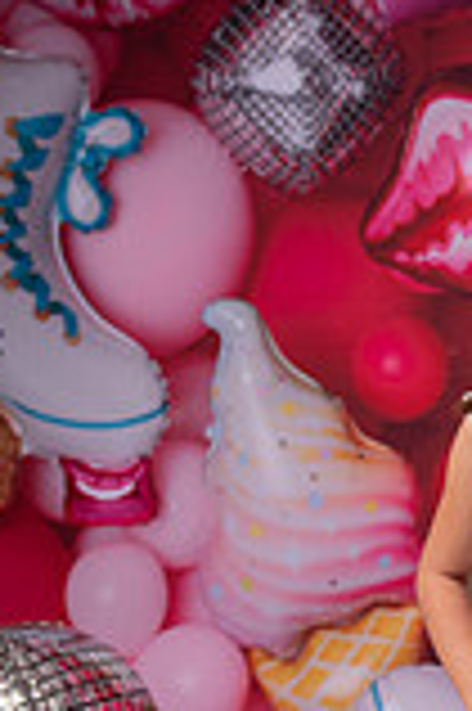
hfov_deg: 13.9
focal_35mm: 94
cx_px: 643
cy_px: 720
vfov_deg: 20.9
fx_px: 1853
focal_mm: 33
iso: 64
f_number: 4
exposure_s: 1/100
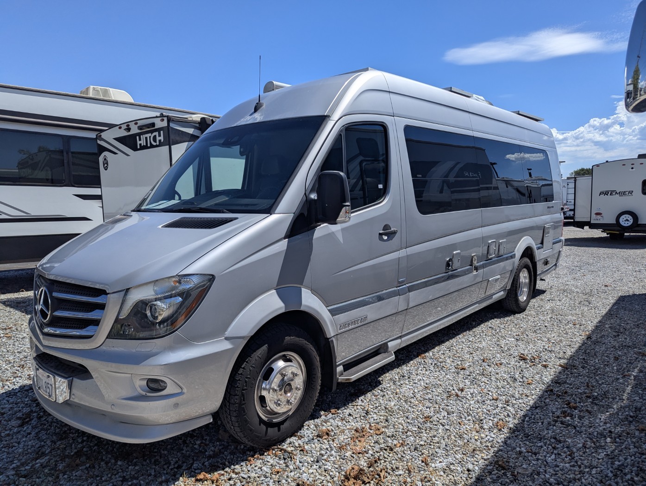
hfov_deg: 71.5
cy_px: 243
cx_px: 323
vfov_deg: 56.9
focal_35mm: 24
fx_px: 448
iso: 46
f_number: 1.85
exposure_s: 1/4348
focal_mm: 6.81
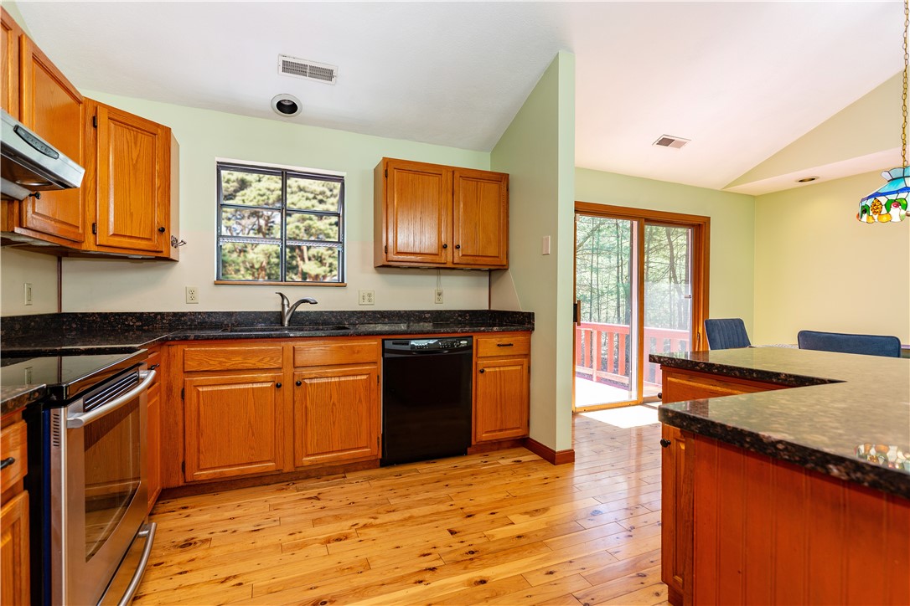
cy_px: 303
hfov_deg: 96.7
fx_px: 404
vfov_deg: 73.7
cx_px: 455
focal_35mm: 16
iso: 100
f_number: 6.3
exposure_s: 1/10
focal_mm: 16
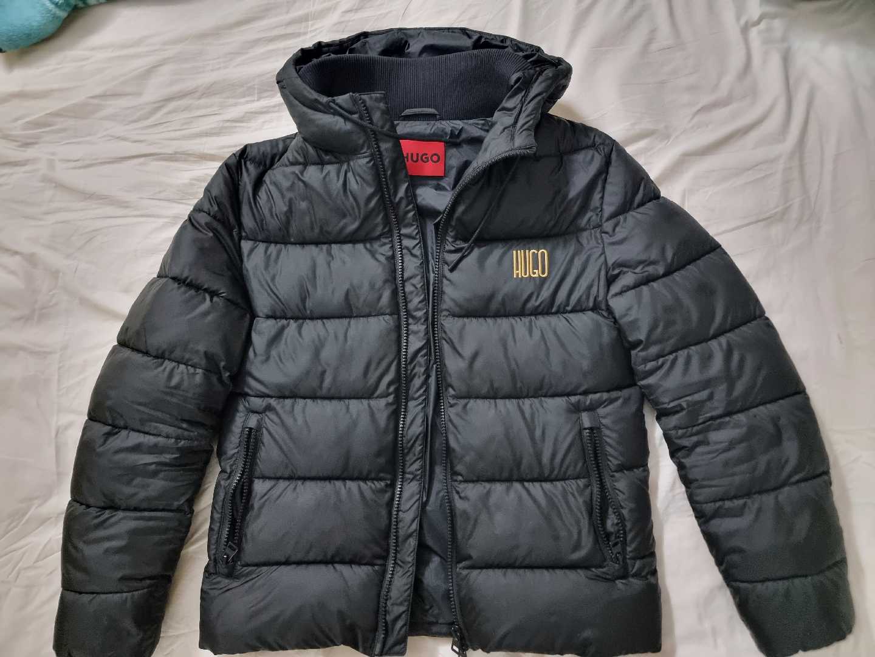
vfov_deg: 56.8
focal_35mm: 24
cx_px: 438
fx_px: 607
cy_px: 328
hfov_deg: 71.6
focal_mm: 6.7
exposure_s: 1/25
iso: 1000
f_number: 1.8
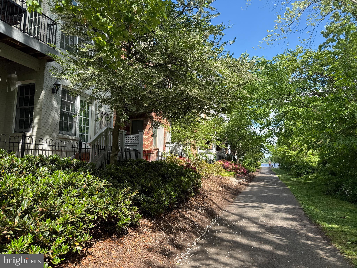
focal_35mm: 24
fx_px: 248
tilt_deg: +7.6
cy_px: 134
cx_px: 178
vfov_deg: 56.8
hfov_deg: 71.6
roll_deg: -0.2
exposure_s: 1/1060
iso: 80
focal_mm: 6.76
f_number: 1.78
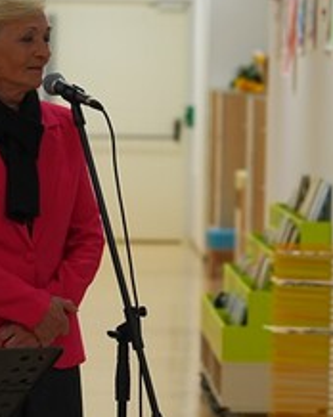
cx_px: 82
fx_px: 3763
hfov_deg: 5.1
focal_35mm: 305
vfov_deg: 6.3
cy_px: 209
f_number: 4
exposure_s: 1/125
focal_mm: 105
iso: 500
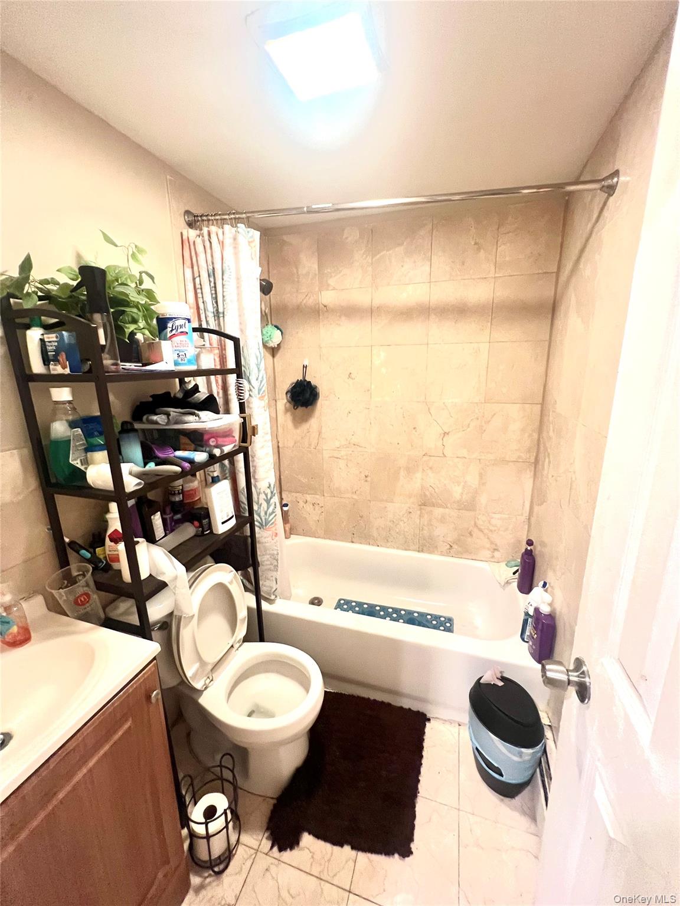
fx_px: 340
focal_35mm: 13
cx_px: 340
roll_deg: +0.2
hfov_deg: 89.9
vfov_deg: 106.2
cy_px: 453
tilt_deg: -13.2
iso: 400
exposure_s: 1/60
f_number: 1.8
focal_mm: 1.57
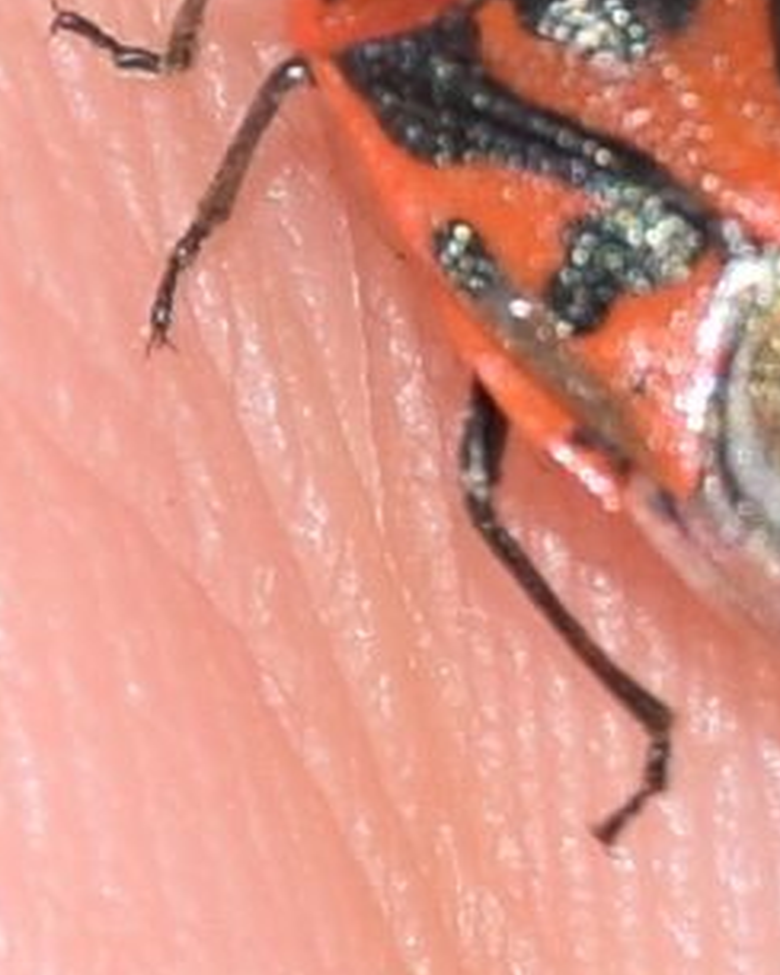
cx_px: 1143
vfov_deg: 3.1
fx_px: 17862
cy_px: 476
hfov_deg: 2.5
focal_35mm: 619
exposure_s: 1/160
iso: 100
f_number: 11
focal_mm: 140
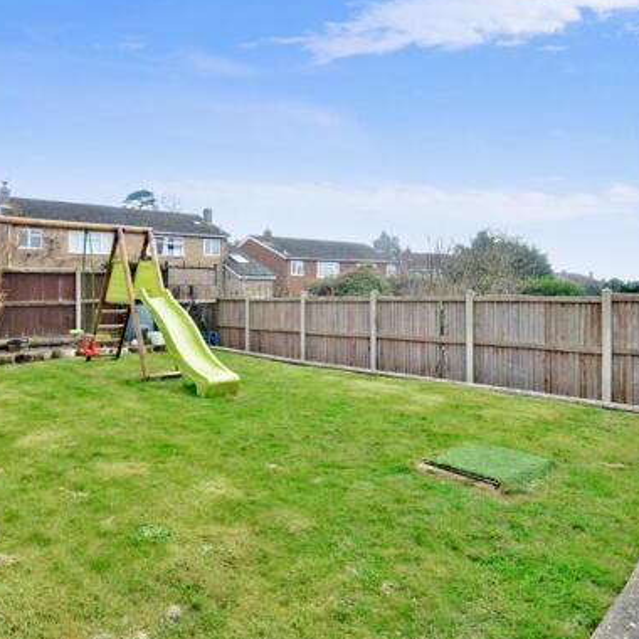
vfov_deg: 69.5
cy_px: 292
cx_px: 261
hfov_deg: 69.0
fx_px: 459
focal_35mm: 22
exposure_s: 1/200
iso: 400
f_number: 7.1
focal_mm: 10
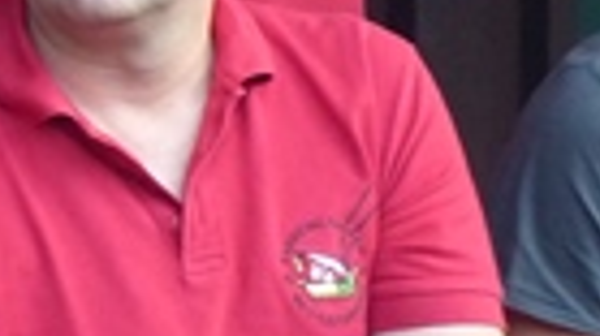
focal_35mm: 759
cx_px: -164
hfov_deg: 2.8
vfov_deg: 1.6
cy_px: -312
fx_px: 12068
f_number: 2.8
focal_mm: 24.8
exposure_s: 1/80
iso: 400
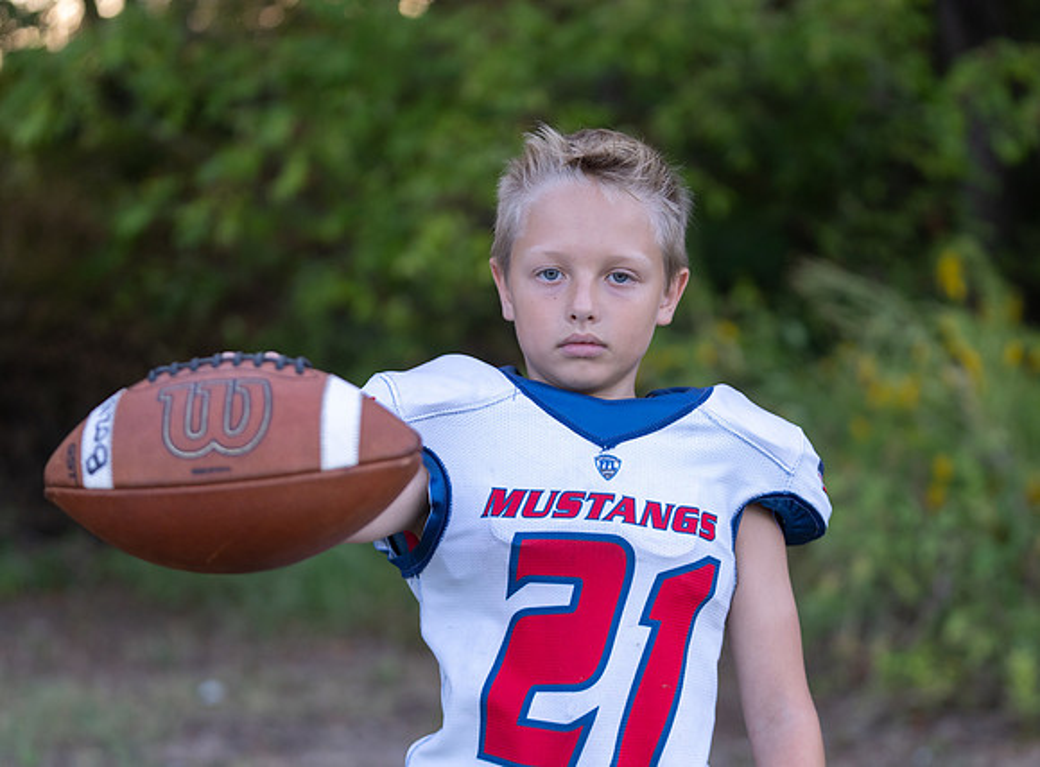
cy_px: 436
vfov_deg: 16.1
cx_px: 592
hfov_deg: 21.7
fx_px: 2713
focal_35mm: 91
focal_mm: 72
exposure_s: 1/320
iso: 400
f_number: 2.8
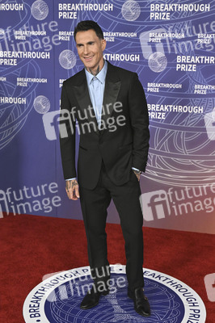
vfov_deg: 42.8
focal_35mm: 46
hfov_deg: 29.2
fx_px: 413
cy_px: 162
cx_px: 108
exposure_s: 1/320
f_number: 4
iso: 2000
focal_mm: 46
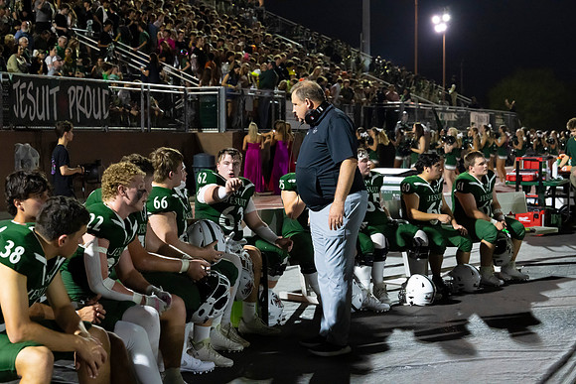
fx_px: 1120
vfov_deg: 19.5
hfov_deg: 28.8
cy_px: 192
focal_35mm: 70
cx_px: 288
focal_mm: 70
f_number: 5.6
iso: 10000
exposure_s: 1/500
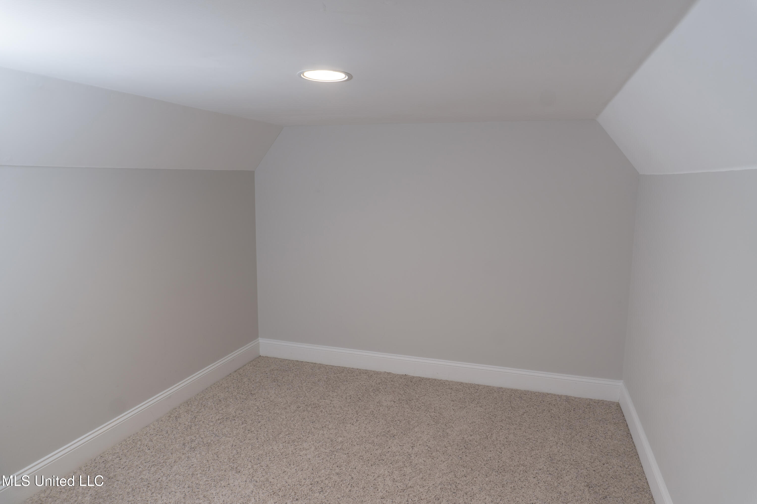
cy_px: 252
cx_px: 378
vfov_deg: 53.1
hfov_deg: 73.7
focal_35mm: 24
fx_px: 505
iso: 100
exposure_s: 1/4
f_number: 8
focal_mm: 16
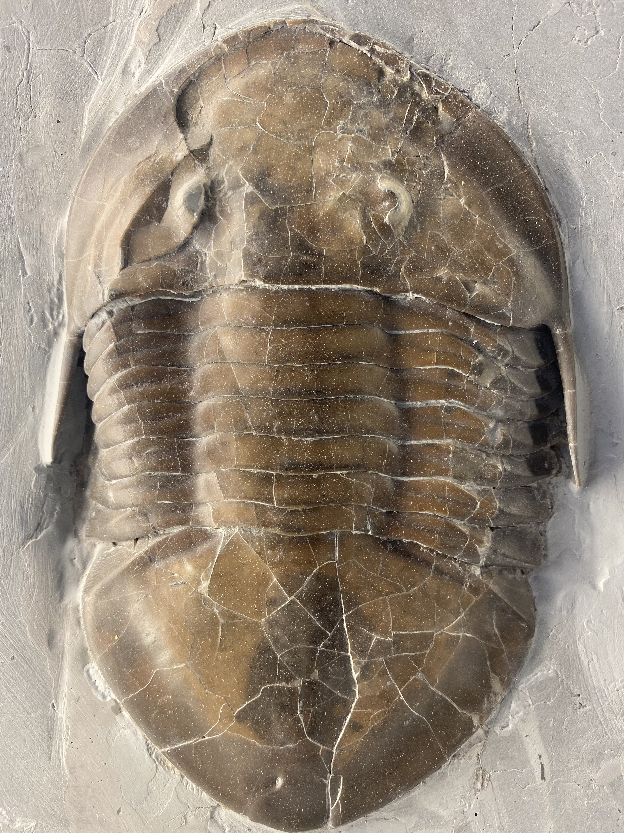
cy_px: 416
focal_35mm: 26
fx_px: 625
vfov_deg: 67.3
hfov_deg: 53.1
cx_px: 312
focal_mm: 4.25
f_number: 1.8
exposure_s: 1/61
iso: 64
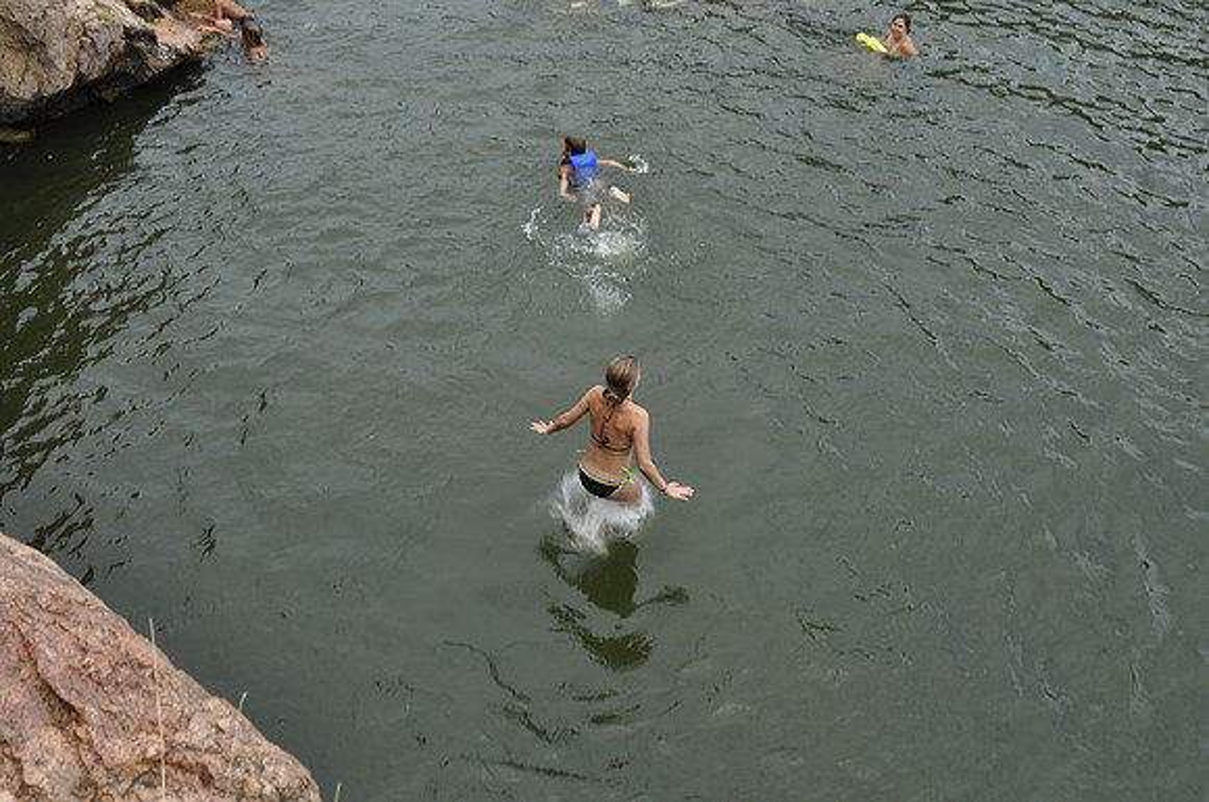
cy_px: 401
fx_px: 1358
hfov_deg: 48.0
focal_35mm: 40
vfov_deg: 32.9
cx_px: 604
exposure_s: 1/320
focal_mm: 27
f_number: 8
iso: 200
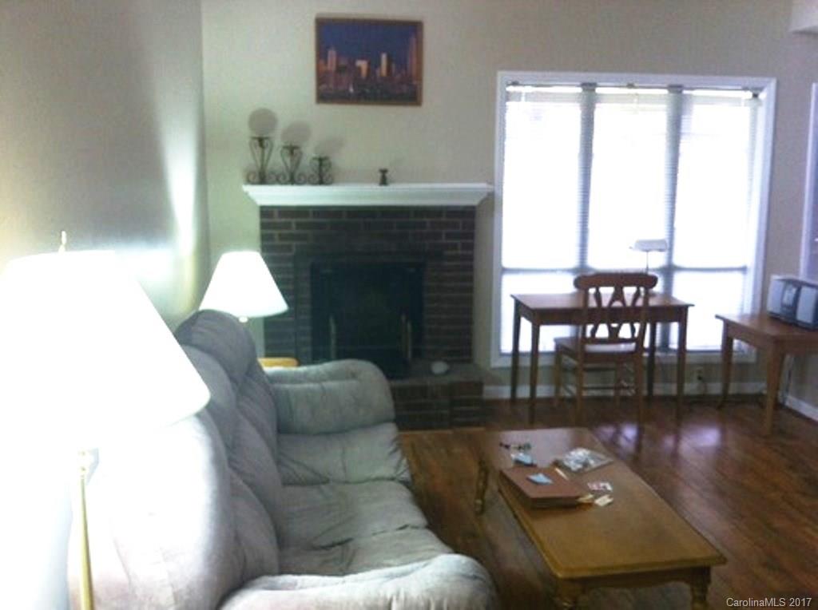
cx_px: 409
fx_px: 826
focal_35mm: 35
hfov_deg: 52.7
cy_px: 305
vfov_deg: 40.6
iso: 160
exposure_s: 1/15
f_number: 2.8
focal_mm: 3.85
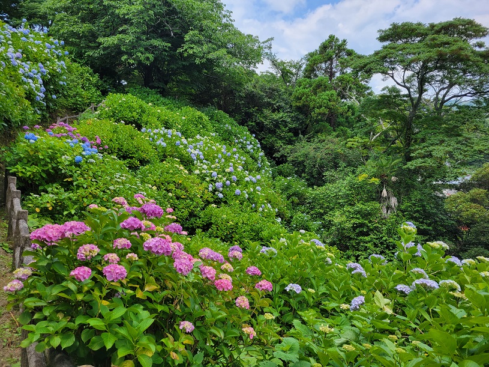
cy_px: 184
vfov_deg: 53.1
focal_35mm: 26
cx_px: 244
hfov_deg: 67.3
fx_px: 367
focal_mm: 5.4
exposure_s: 1/1019
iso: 40
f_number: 1.8
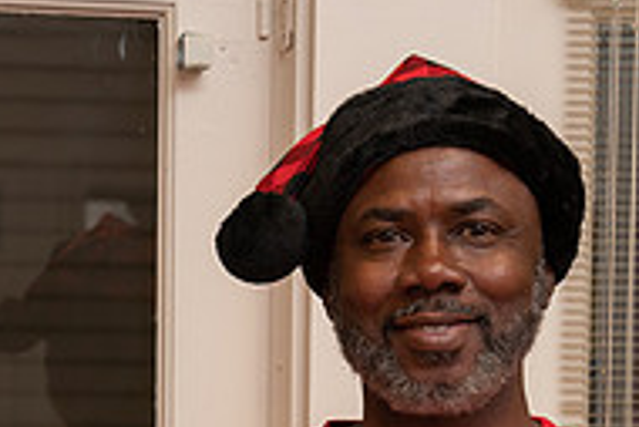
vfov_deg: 8.4
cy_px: 577
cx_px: 101
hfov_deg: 12.6
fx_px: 2878
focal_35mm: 162
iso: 400
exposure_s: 1/80
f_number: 5
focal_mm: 53
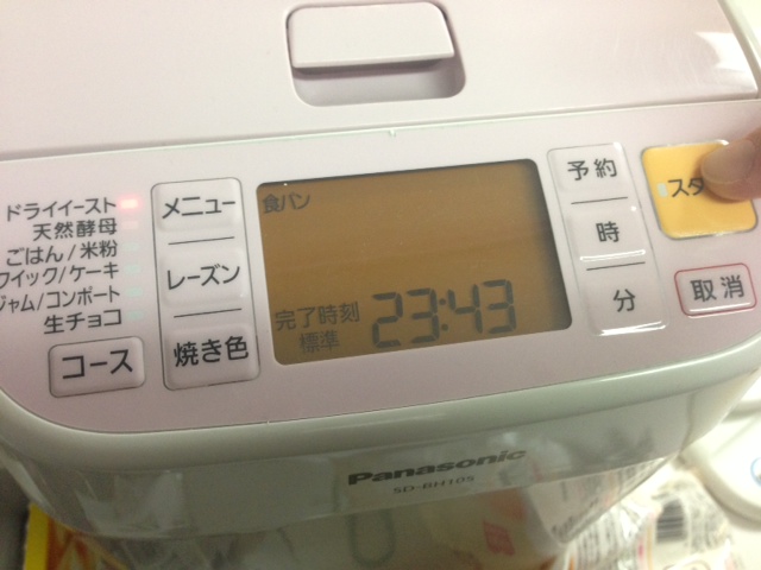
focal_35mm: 33
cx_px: 380
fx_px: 725
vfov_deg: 42.9
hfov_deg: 55.4
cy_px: 285
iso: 200
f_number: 2.4
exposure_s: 1/20
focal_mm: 4.13
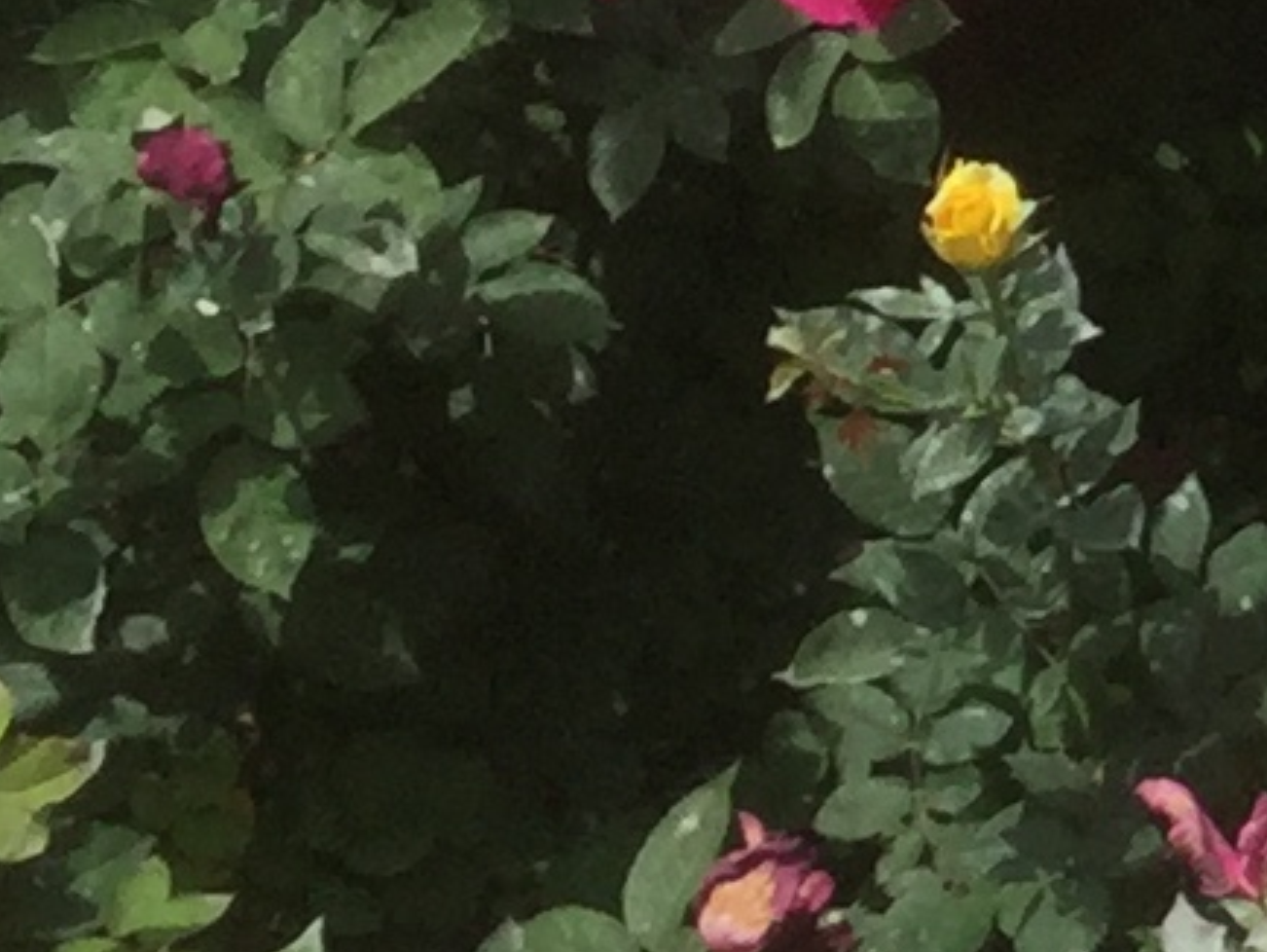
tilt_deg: -73.0
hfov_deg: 7.7
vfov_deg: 6.4
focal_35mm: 233
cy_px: 152
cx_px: 3290
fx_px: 8533
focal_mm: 3.3
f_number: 2.4
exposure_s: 1/783
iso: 25
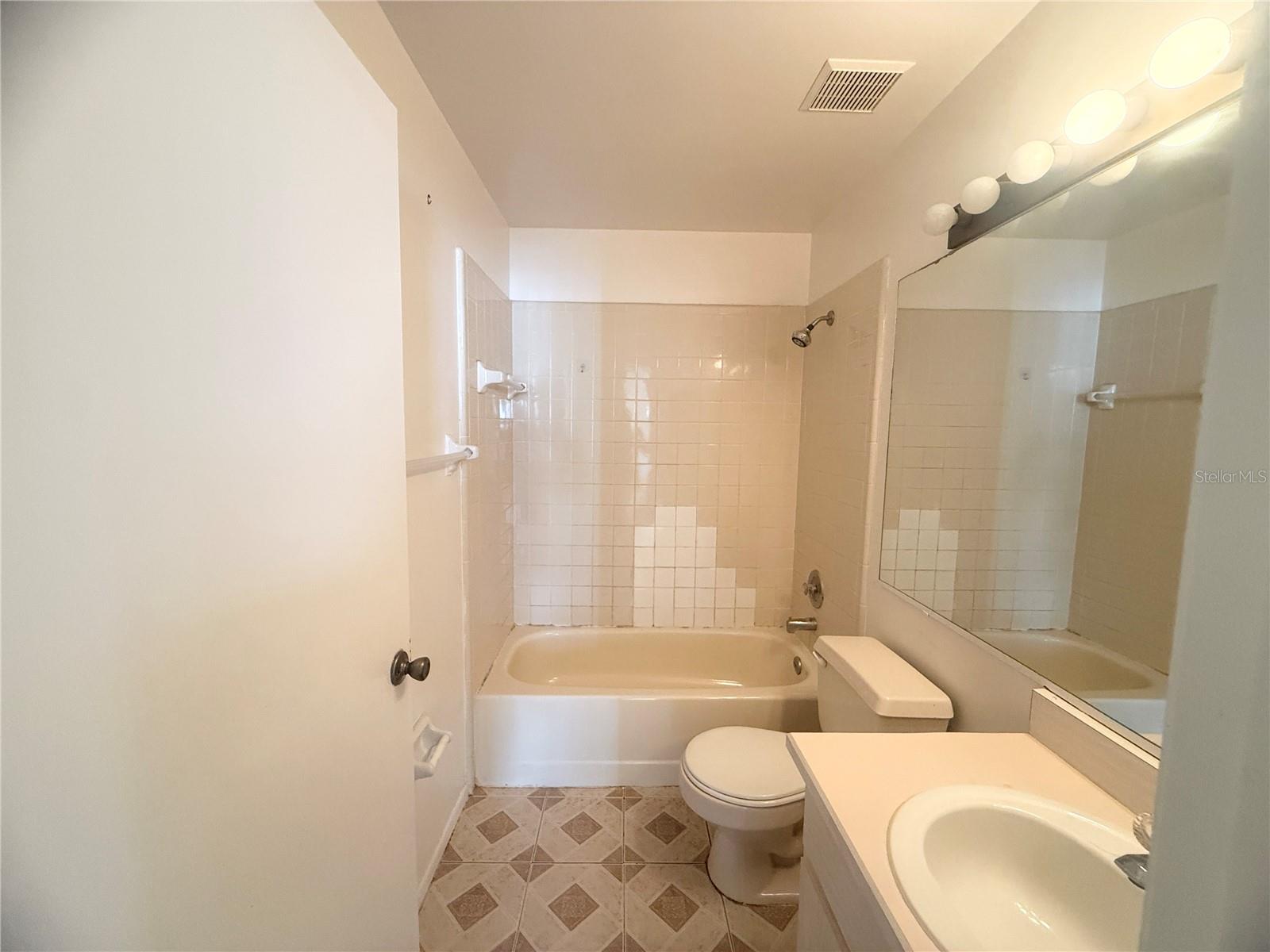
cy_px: 476
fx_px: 514
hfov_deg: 102.1
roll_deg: -0.5
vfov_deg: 85.7
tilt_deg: -5.2
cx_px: 635
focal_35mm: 14
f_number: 2.2
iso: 400
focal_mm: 2.22
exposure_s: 1/60
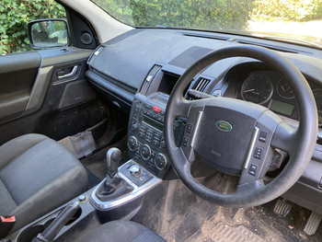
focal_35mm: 28
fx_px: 261
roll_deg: +2.6
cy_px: 121
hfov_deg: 63.4
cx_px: 161
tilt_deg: -30.2
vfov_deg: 49.8
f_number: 1.8
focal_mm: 3.99
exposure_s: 1/60
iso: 100
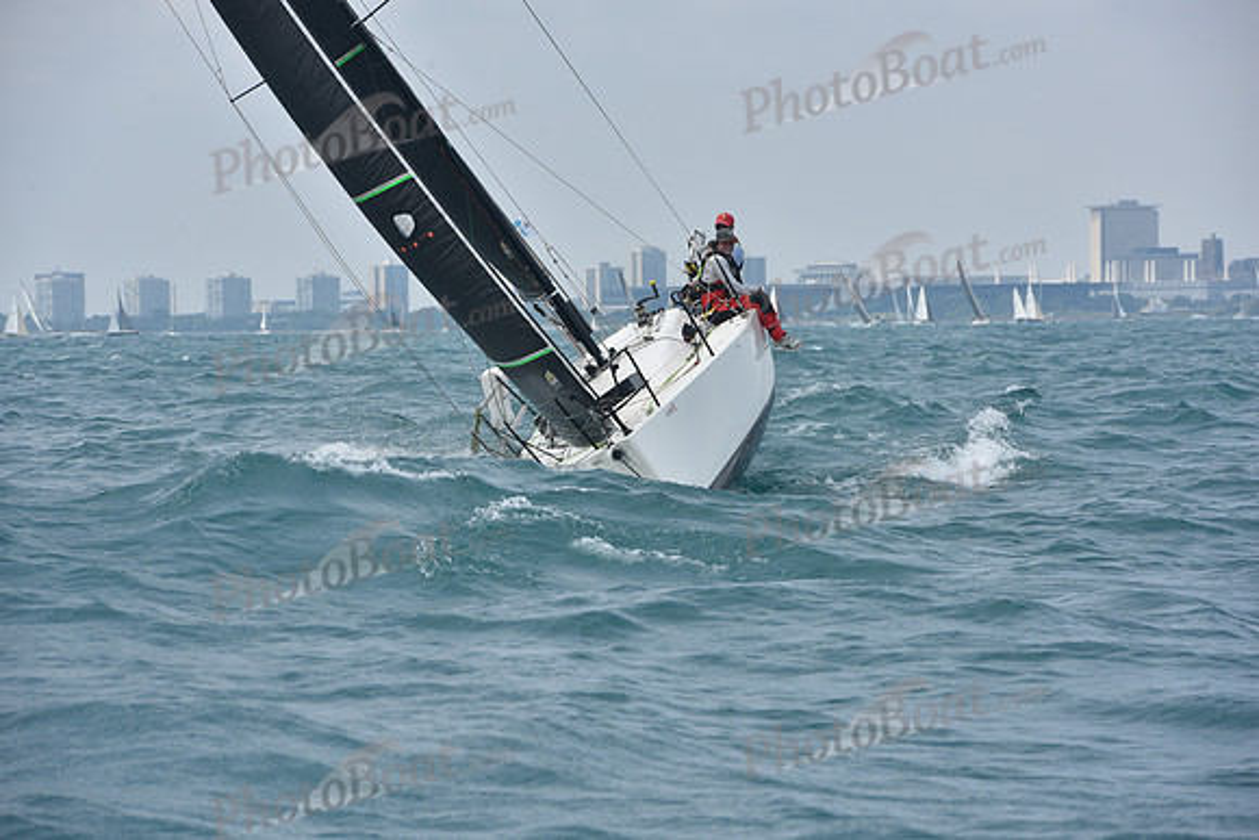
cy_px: 420
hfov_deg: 10.3
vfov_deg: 6.9
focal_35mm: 200
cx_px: 630
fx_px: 6996
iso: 250
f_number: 10
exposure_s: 1/800
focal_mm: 200
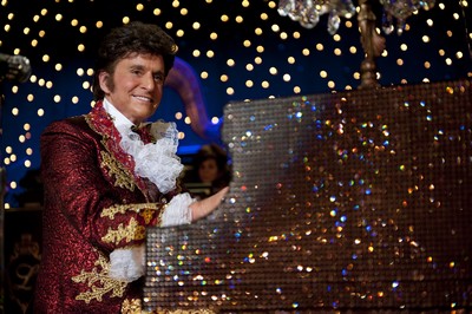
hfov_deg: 28.9
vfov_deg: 19.4
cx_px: 236
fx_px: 917
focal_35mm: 70
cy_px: 157
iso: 800
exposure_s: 1/125
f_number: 2.8
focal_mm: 70
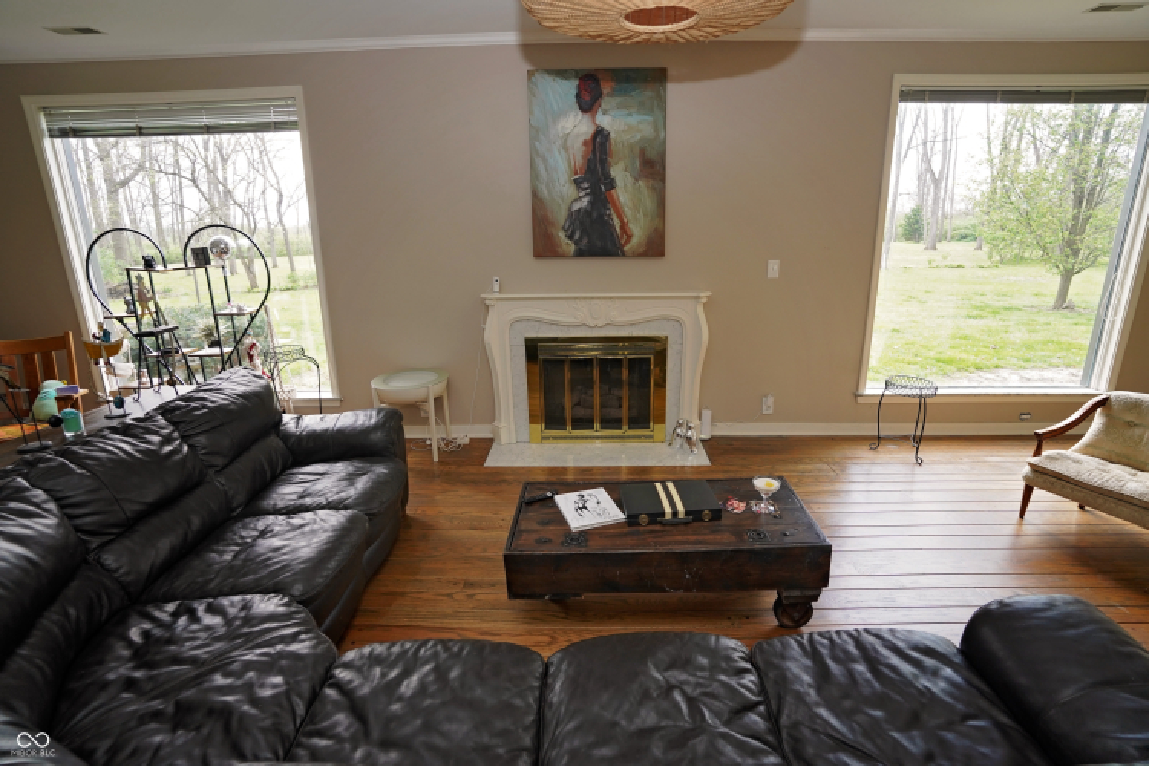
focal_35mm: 17
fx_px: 543
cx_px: 574
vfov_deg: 70.4
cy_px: 383
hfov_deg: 93.3
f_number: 4
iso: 400
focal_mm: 17
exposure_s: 1/125
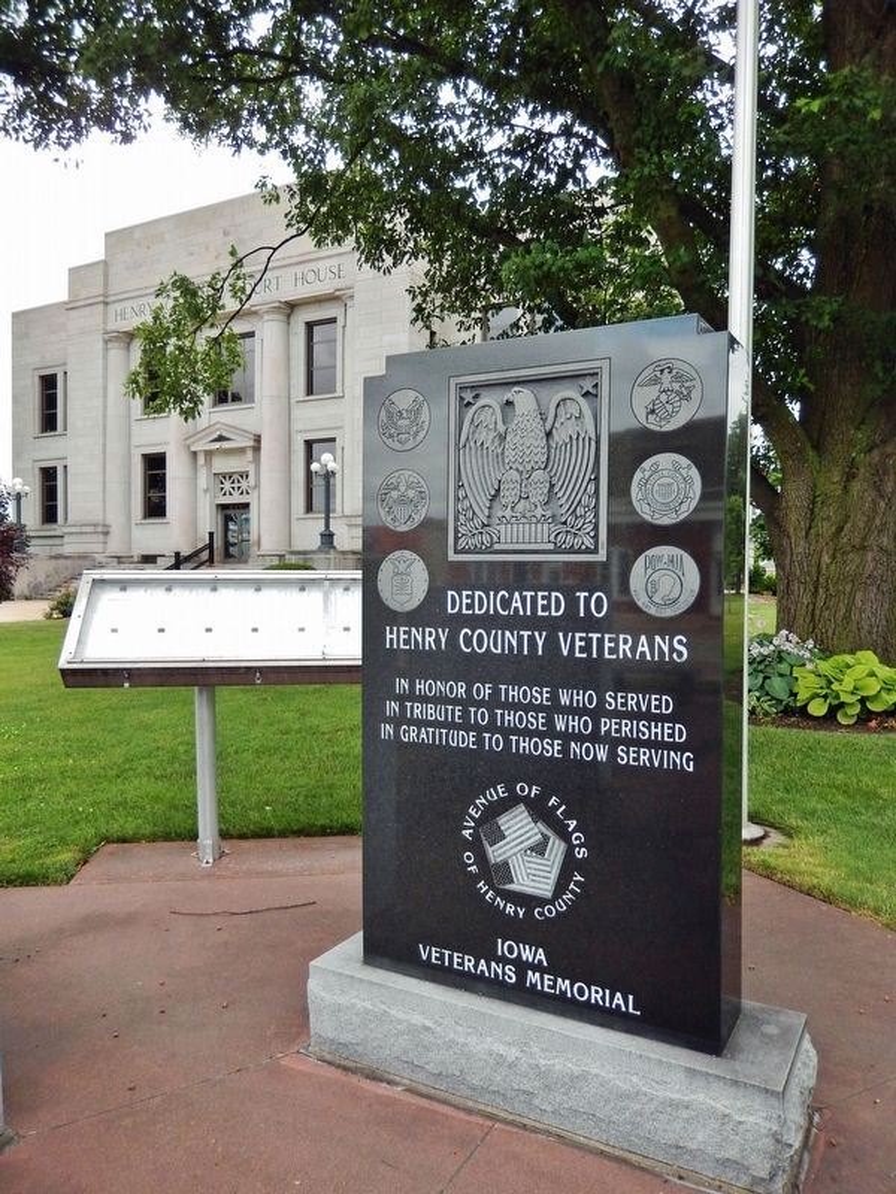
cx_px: 448
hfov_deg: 54.9
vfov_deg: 69.4
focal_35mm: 25
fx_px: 863
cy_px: 597
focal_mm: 4.5
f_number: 3.4
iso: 125
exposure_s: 1/400
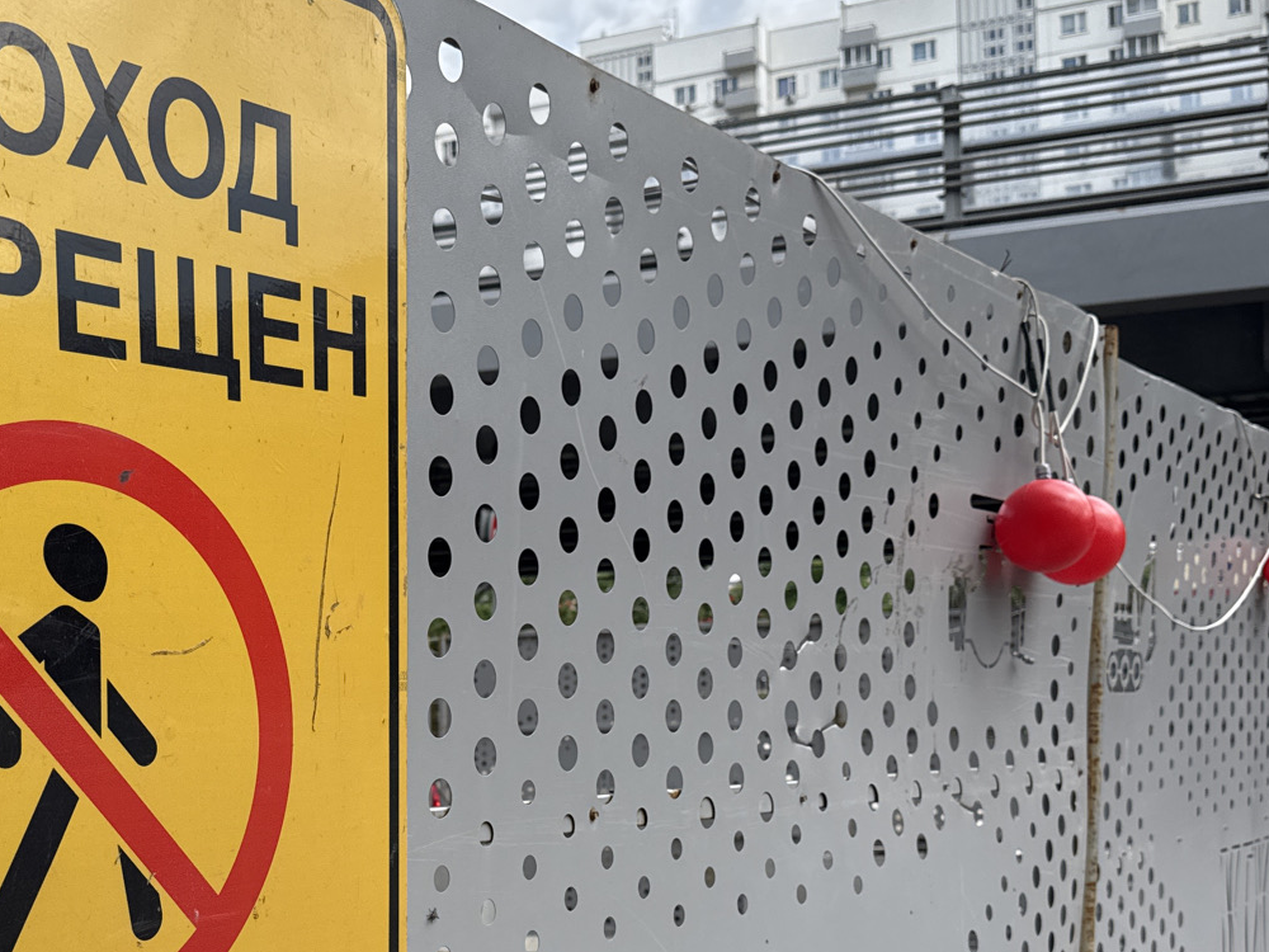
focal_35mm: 48
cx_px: 382
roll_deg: +2.0
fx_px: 1760
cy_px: 725
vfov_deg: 29.7
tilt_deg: -0.3
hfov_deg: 39.0
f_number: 1.78
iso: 80
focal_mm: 6.76
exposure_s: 1/2331
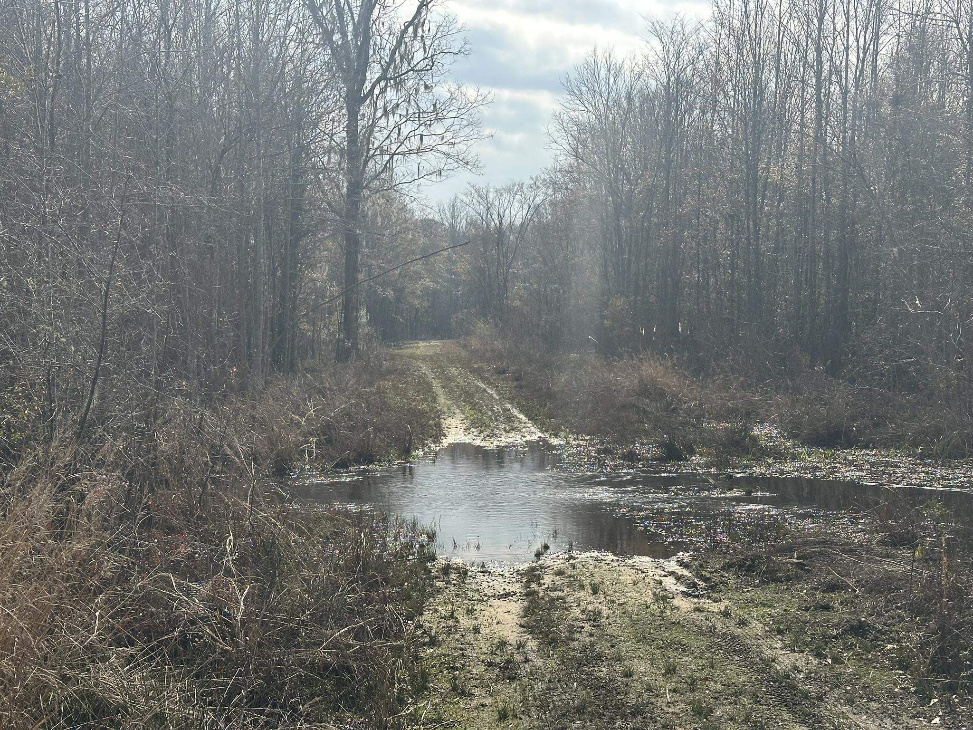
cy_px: 365
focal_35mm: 48
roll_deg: +0.4
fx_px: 1349
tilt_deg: -2.8
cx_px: 486
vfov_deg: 30.3
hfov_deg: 39.7
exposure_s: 1/4785
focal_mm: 6.86
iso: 64
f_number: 1.78
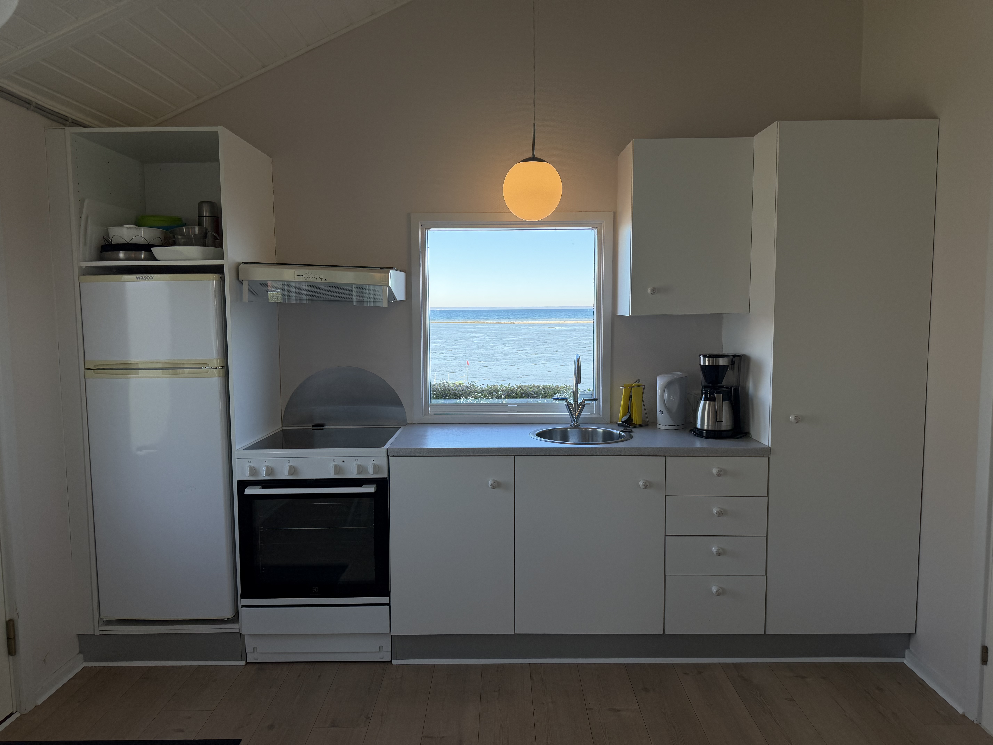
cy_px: 372
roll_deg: +1.4
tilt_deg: -6.0
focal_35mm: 24
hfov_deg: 71.6
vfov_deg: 56.8
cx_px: 496
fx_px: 688
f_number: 1.78
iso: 80
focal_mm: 6.76
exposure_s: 1/898
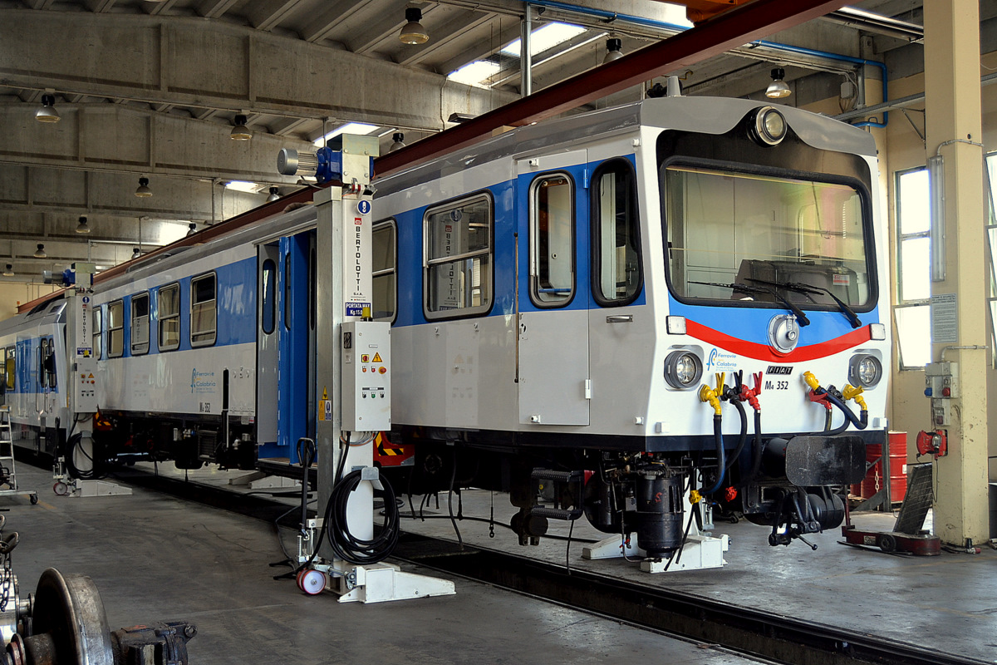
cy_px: 332
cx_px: 498
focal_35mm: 42
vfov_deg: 31.9
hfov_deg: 46.4
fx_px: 1163
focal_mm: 28
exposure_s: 1/60
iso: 400
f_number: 5
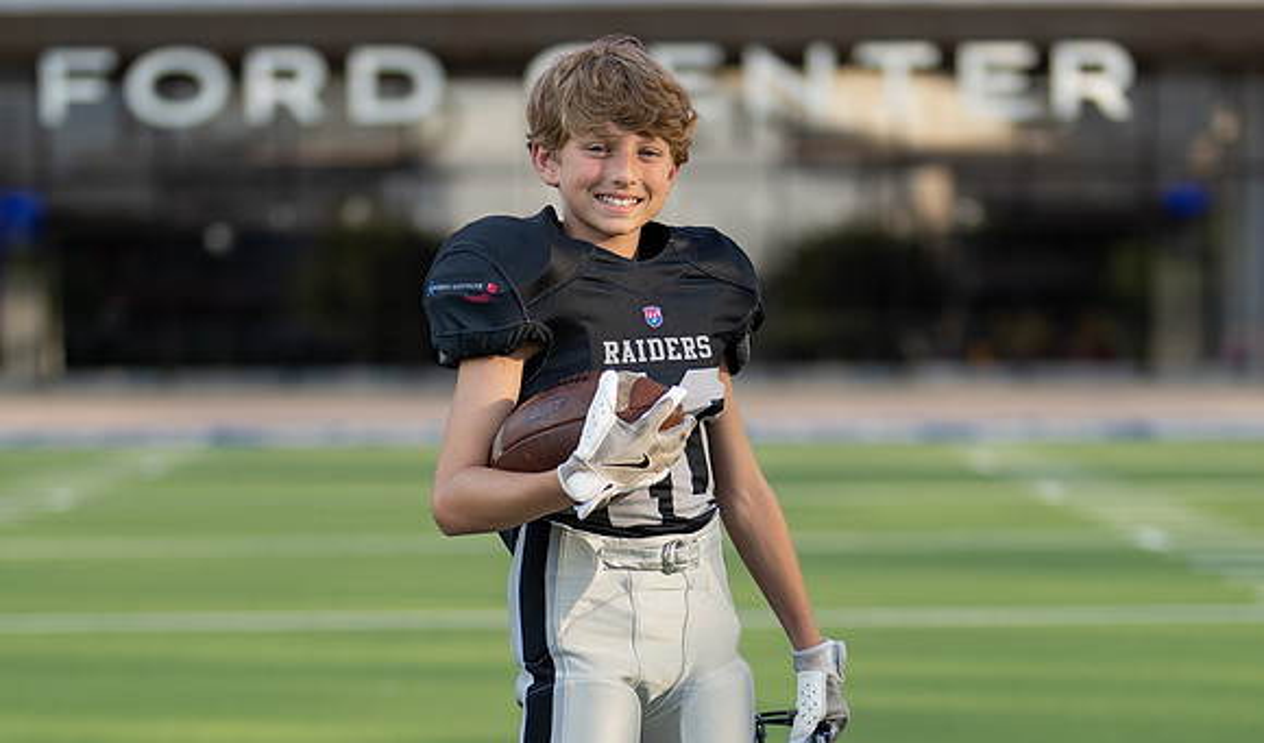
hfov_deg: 17.5
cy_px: 673
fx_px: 4096
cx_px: 628
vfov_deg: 10.3
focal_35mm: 121
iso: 100
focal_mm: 50
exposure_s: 1/2500
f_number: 1.2
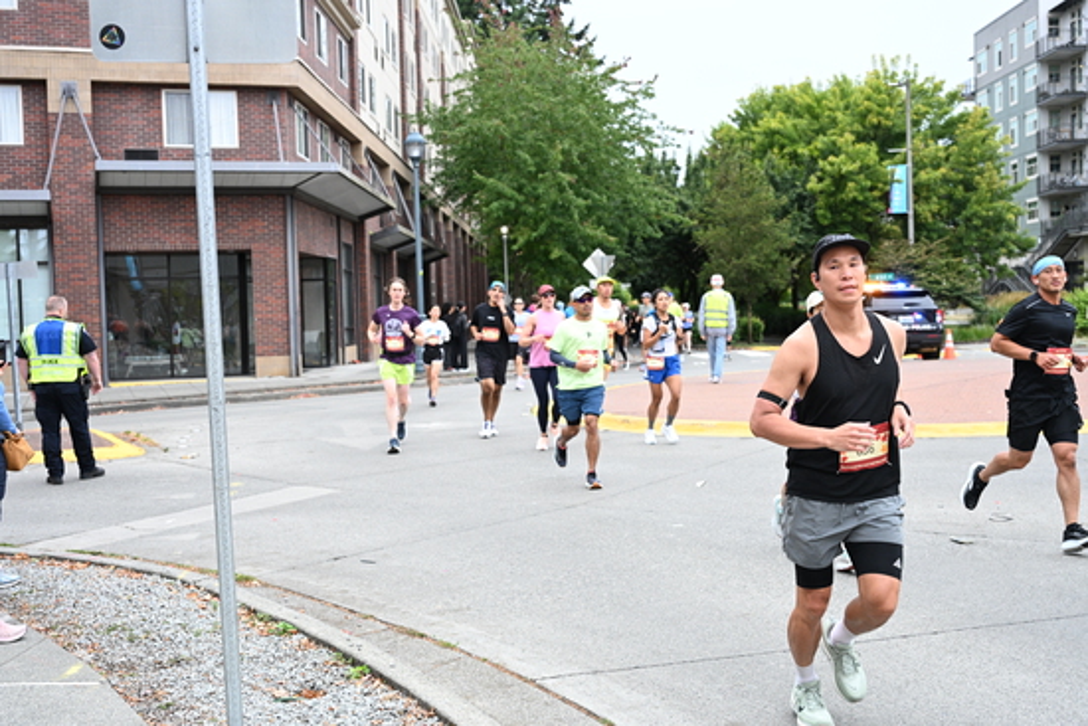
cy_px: 363
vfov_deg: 31.9
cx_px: 544
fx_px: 1270
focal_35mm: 42
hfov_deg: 46.4
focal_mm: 42
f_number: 4
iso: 2000
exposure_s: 1/800
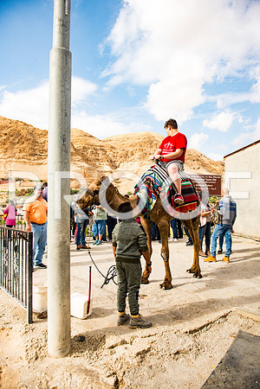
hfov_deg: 53.1
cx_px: 130
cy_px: 194
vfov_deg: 73.7
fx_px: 260
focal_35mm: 24
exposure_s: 1/2500
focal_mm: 24
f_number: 2.8
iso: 200
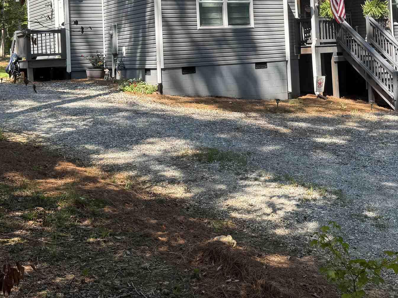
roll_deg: +2.7
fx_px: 632
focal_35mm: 55
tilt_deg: +2.4
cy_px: 33
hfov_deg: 34.8
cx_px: 246
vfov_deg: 25.8
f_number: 1.78
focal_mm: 6.76
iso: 100
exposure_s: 1/1192
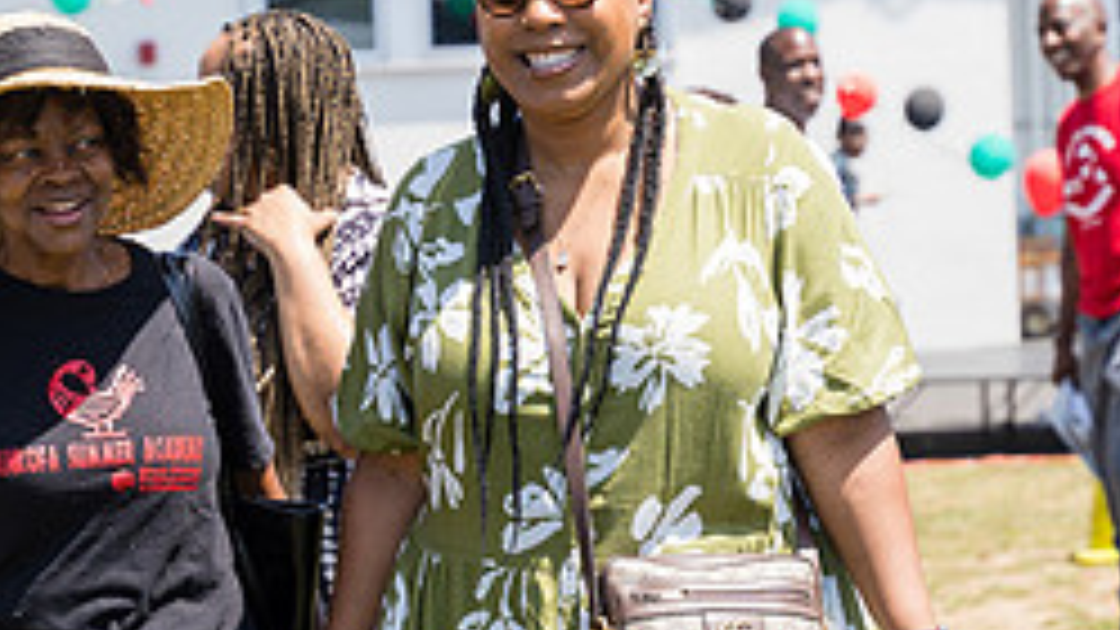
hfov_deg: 14.4
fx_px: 4425
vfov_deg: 8.1
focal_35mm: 149
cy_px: 308
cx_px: 400
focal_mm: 61
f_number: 4
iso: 100
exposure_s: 1/320
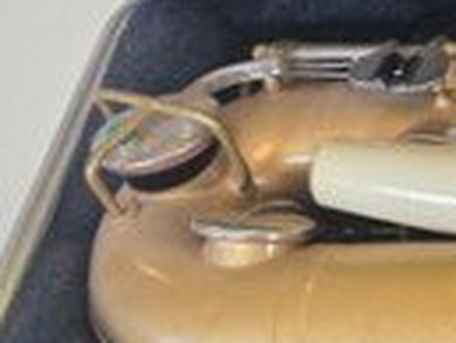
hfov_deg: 14.8
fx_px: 1437
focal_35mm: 109
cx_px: 908
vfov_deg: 13.4
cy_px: 0
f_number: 1.7
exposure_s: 1/120
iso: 320
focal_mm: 6.3
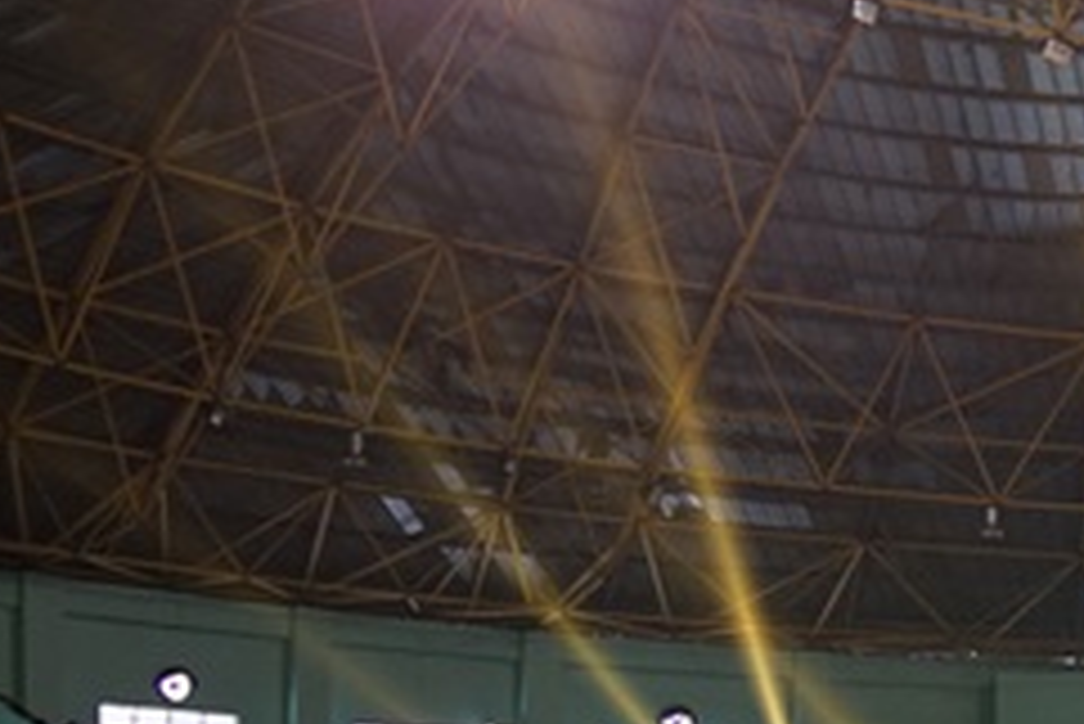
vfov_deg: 14.7
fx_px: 2621
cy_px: 1079
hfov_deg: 21.2
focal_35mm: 87
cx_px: 1399
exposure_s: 1/80
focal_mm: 28
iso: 1000
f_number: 2.8
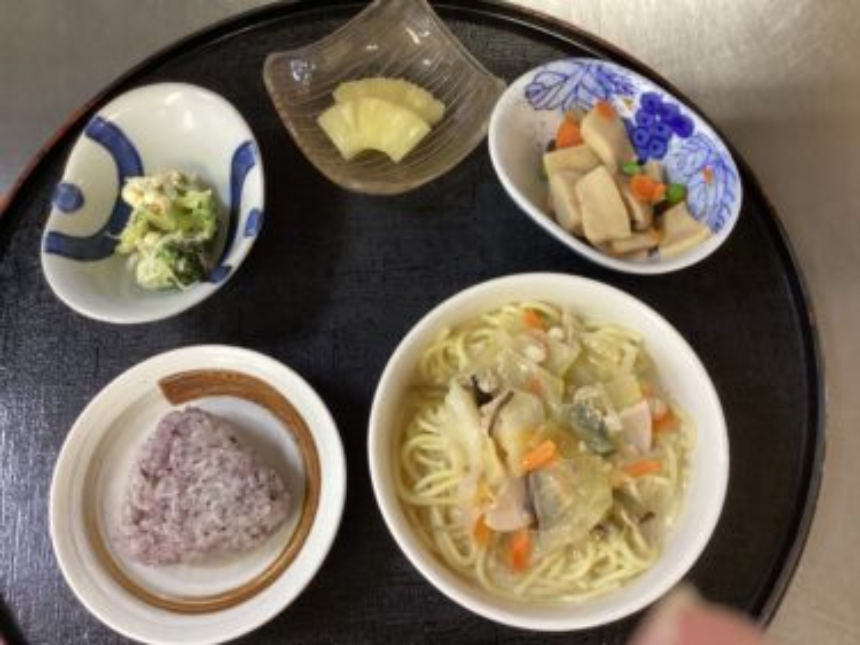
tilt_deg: -71.6
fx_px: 770
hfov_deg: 58.4
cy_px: 322
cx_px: 430
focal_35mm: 31
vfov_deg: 45.4
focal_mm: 3.3
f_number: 2.4
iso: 250
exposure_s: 1/60
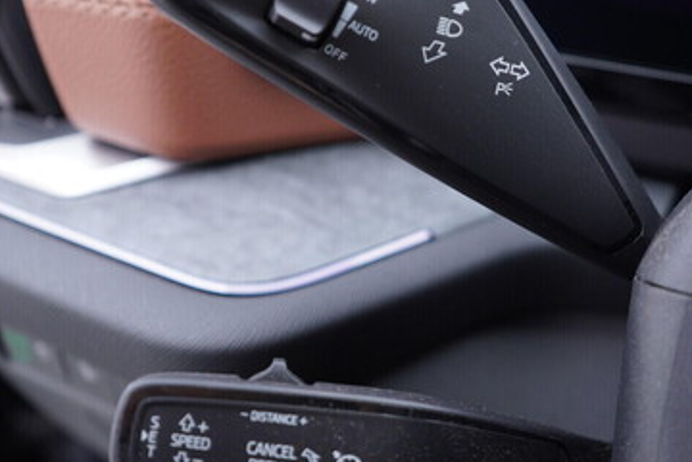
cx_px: 386
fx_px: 1057
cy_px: 211
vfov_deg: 24.6
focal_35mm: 55
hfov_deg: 36.2
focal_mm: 24
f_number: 2.8
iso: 250
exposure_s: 1/40
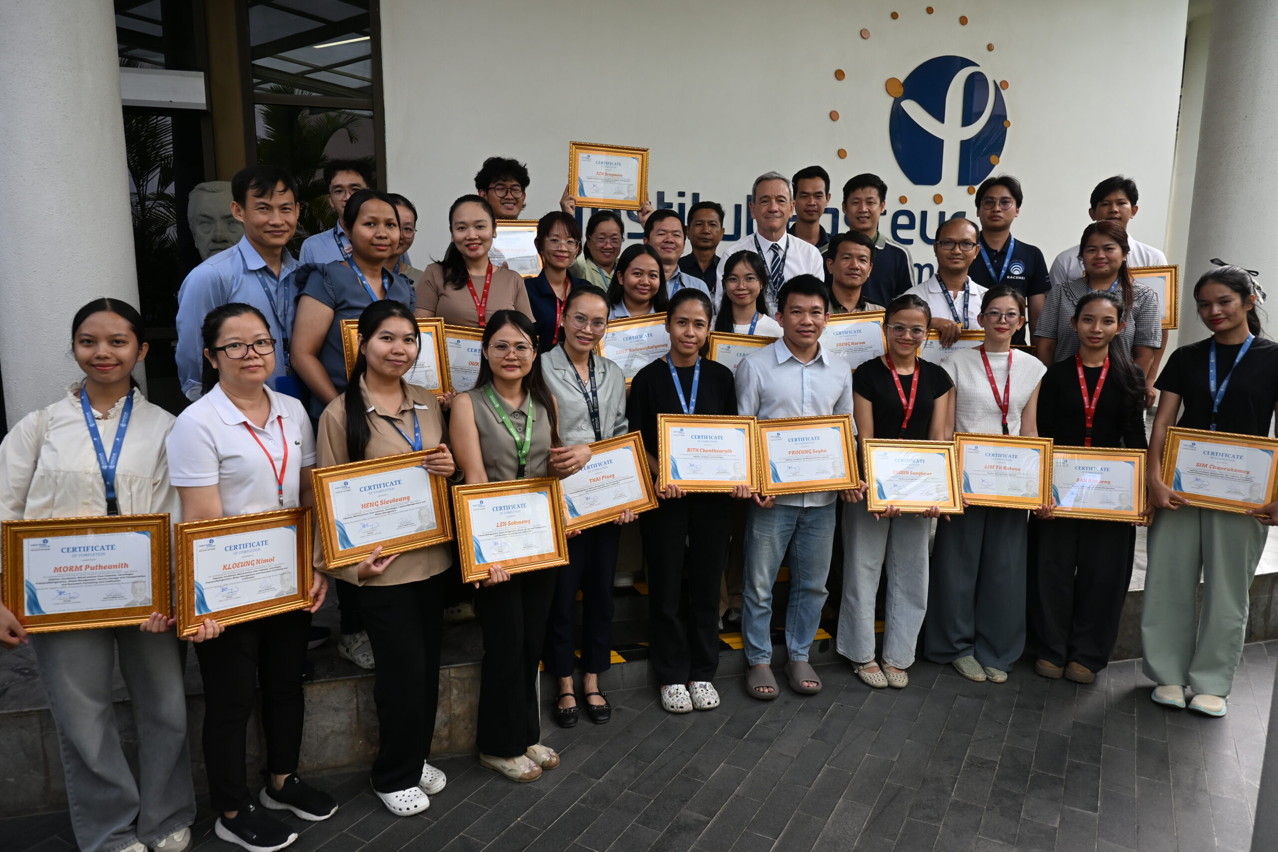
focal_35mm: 24
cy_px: 426
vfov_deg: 53.1
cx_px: 639
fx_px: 852
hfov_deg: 73.7
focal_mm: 16
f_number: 4.5
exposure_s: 1/250
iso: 200
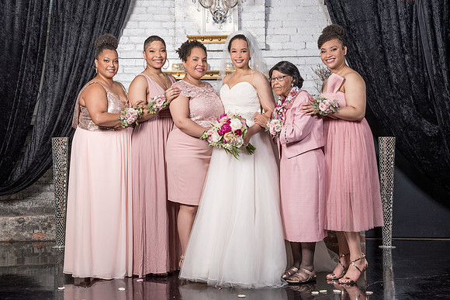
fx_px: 837
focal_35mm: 67
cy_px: 124
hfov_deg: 30.1
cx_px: 218
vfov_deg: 20.3
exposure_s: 1/200
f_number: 4
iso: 100
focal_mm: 57
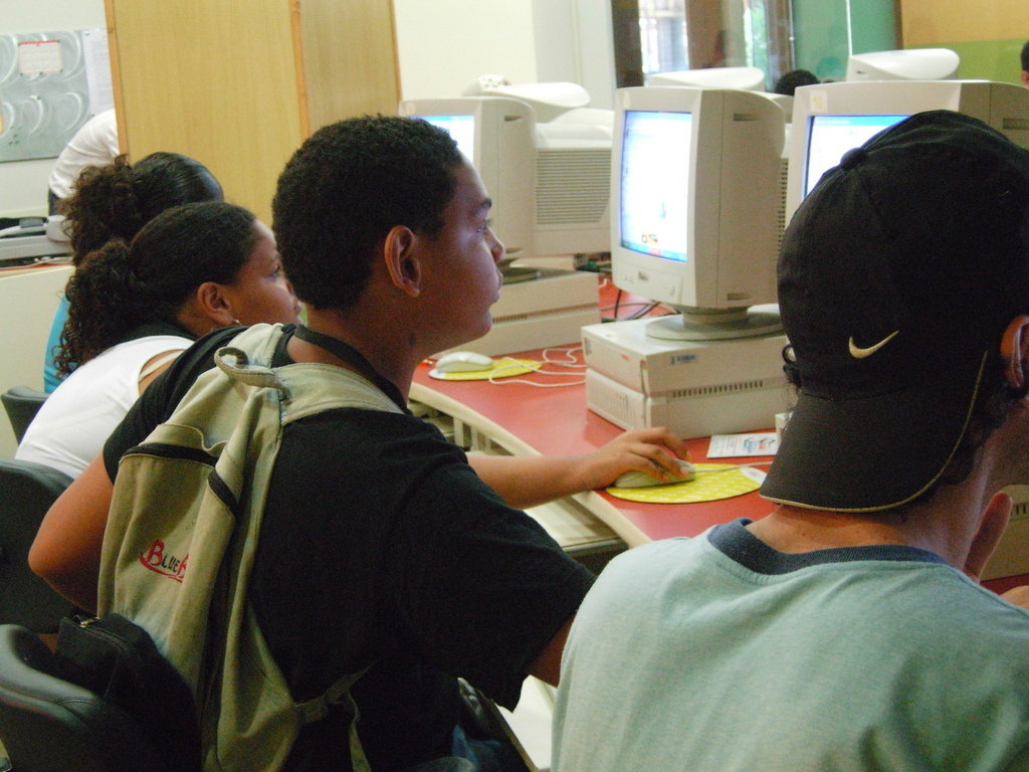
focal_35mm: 62
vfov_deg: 23.7
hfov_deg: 31.2
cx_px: 514
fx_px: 1843
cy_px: 386
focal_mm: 12.9
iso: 400
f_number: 3.5
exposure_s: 1/12.3
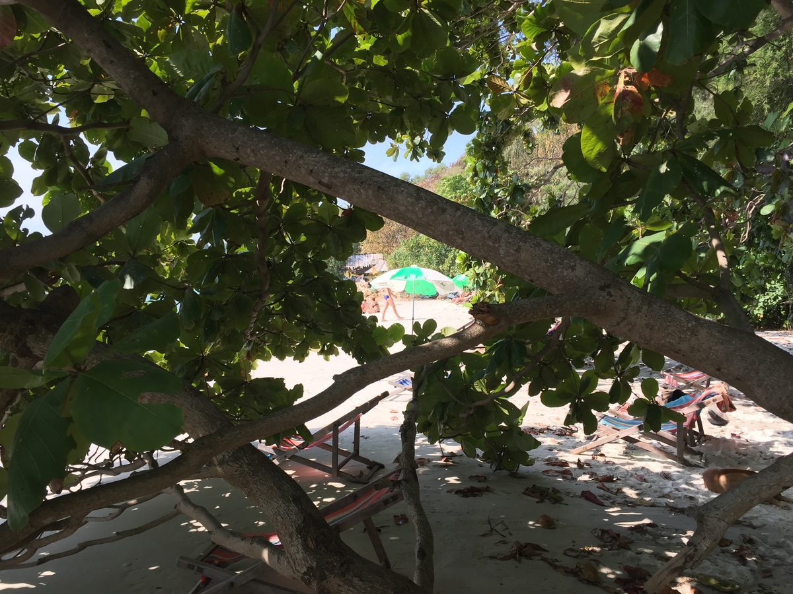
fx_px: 664
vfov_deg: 48.2
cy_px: 297
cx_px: 396
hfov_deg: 61.7
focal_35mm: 29
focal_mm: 4.15
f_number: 2.2
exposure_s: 1/694
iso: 32
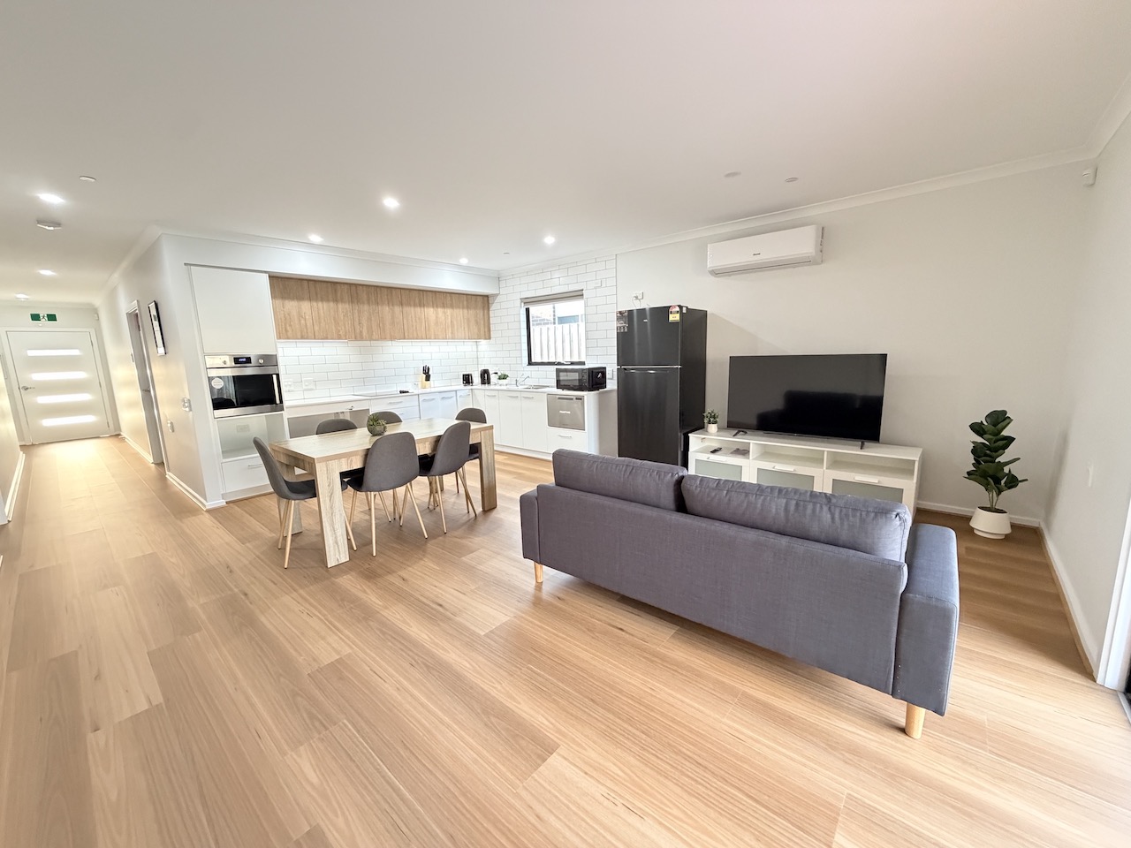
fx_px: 457
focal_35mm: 14
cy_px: 424
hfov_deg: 102.1
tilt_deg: -9.7
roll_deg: +2.1
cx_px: 566
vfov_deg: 85.7
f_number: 2.2
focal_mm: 2.22
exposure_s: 1/60
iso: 640
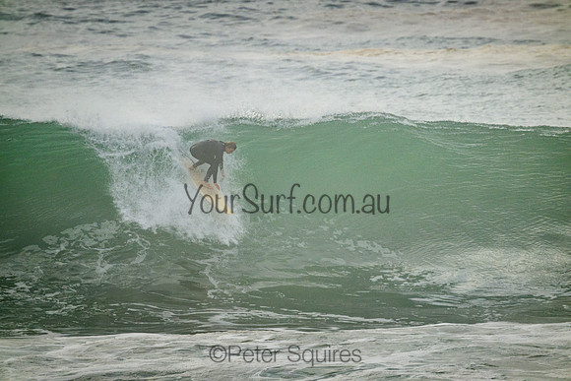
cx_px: 286
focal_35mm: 800
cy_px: 190
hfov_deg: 2.6
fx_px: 12691
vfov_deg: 1.7
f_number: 11
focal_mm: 800
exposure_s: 1/2500
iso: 1400
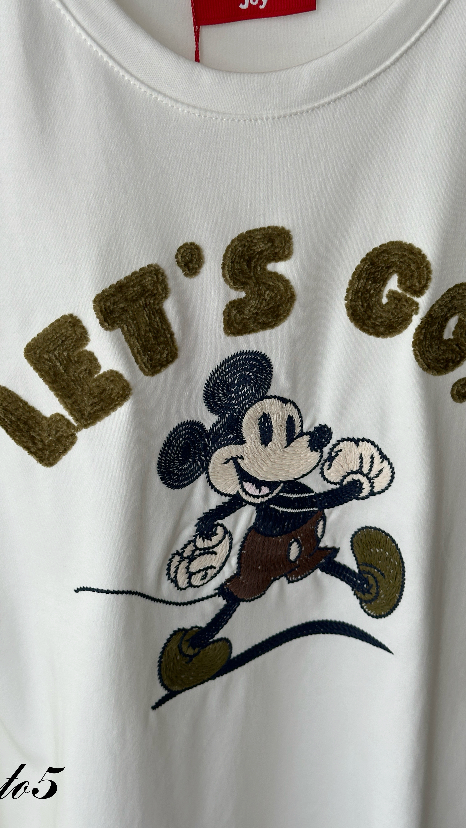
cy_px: 416
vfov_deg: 39.2
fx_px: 1164
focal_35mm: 53
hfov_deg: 22.6
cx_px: 257
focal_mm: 6.86
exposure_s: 1/80
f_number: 1.78
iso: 80
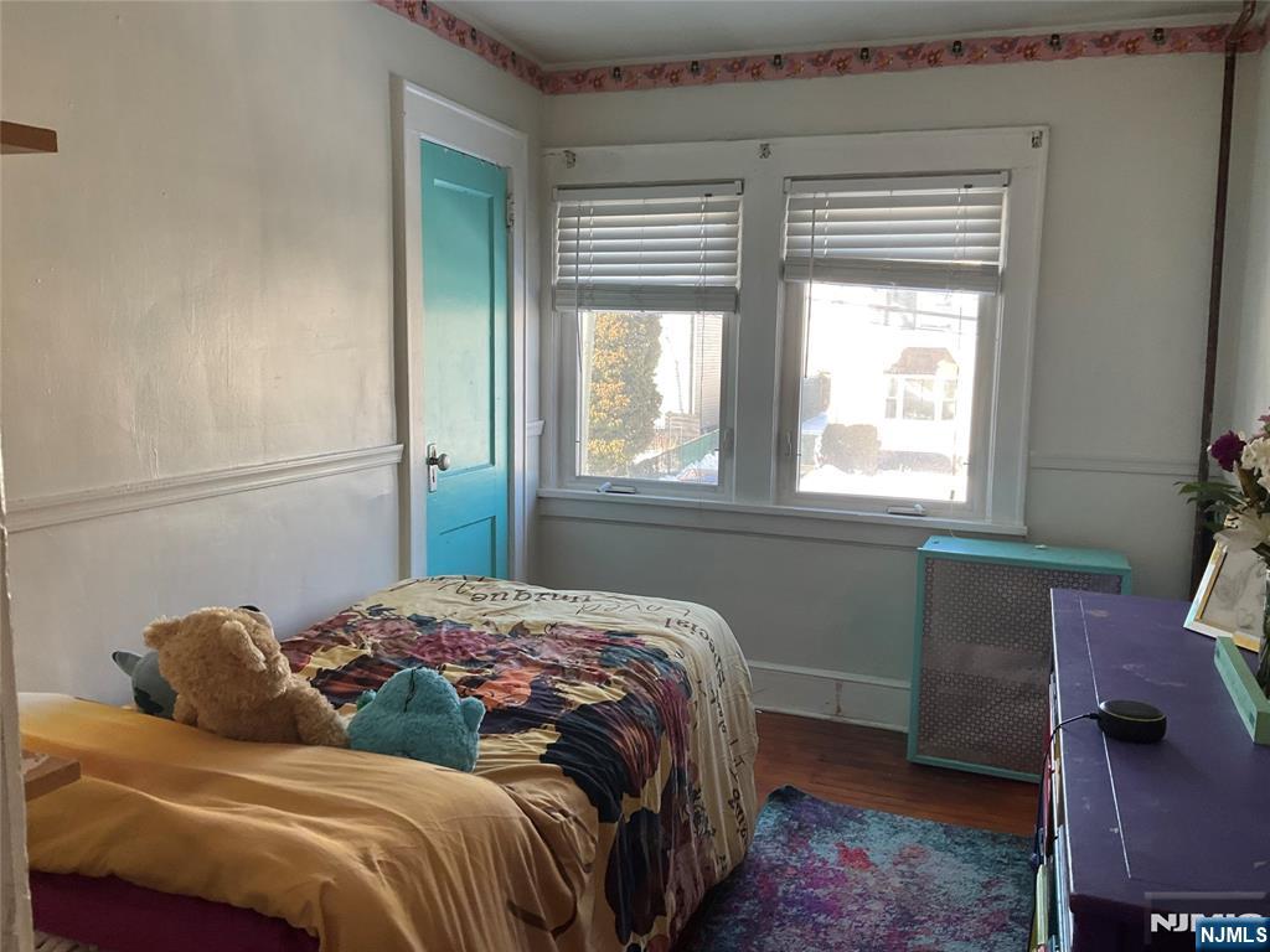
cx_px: 635
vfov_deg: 48.2
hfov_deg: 61.7
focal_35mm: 29
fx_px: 1064
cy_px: 476
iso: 64
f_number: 1.8
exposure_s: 1/120
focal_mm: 3
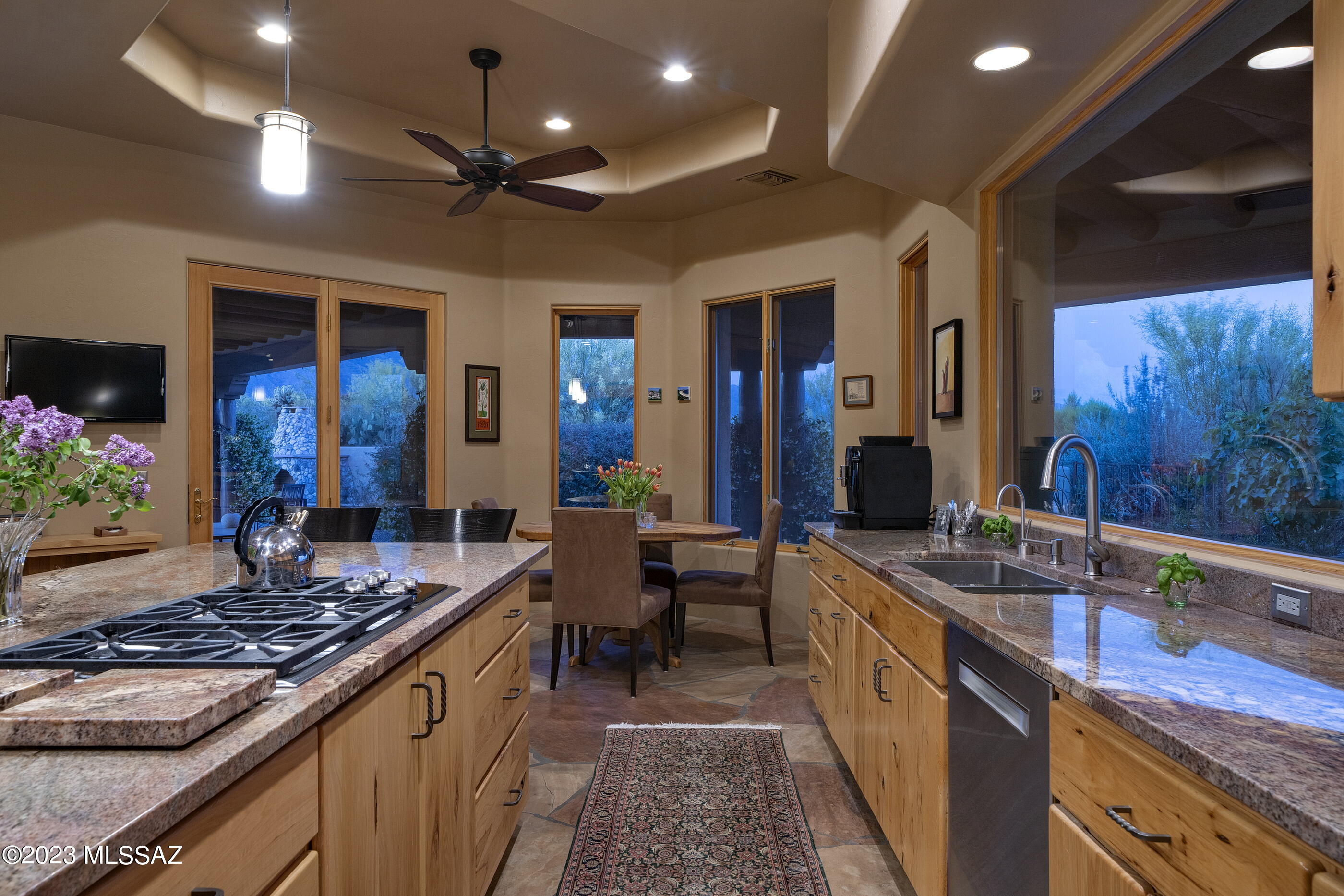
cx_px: 672
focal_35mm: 24
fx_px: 896
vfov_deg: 53.1
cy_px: 448
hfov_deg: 73.8
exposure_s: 1.3
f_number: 13
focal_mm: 24
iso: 200
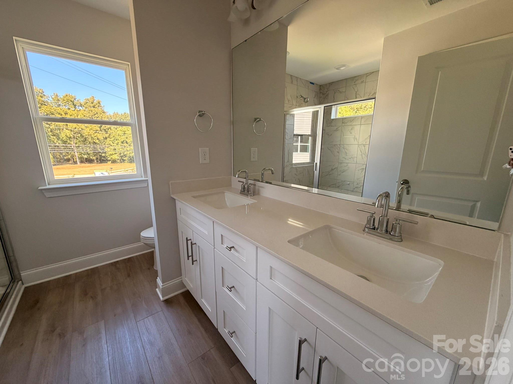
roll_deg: +0.4
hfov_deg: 102.1
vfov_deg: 85.7
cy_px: 192
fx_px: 207
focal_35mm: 14
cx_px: 256
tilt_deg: -13.0
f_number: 2.2
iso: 250
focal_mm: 2.22
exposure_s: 1/121
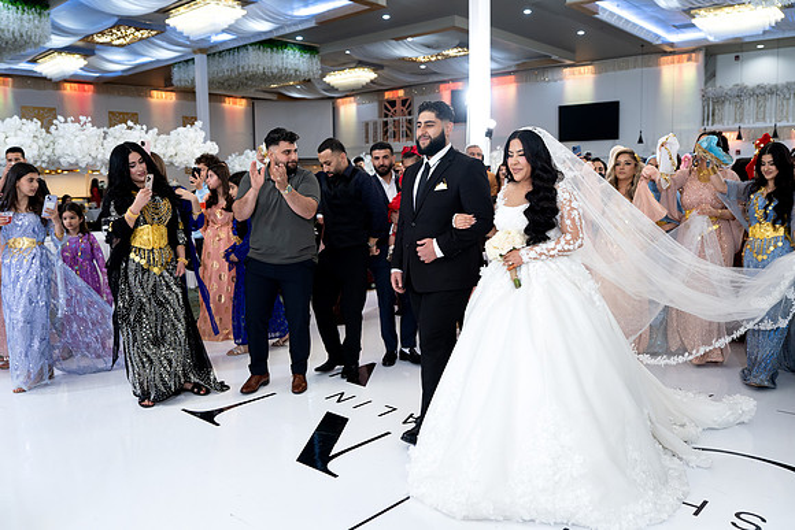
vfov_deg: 46.4
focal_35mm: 28
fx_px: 618
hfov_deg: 65.5
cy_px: 265
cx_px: 398
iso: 800
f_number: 2.8
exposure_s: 1/160
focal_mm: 28
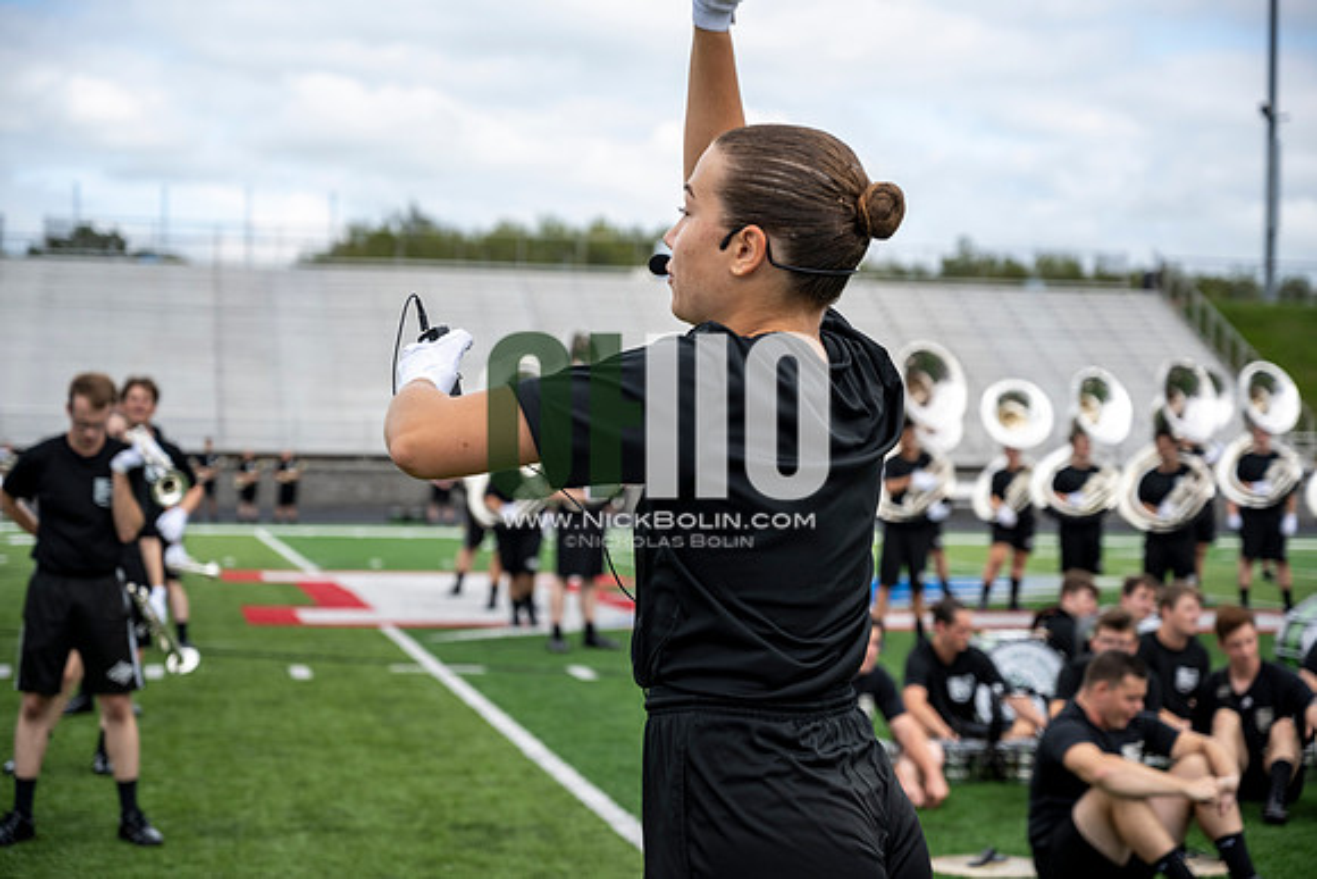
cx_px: 658
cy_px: 440
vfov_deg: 19.5
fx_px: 2561
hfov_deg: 28.8
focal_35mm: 70
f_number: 4
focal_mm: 70
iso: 250
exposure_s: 1/800
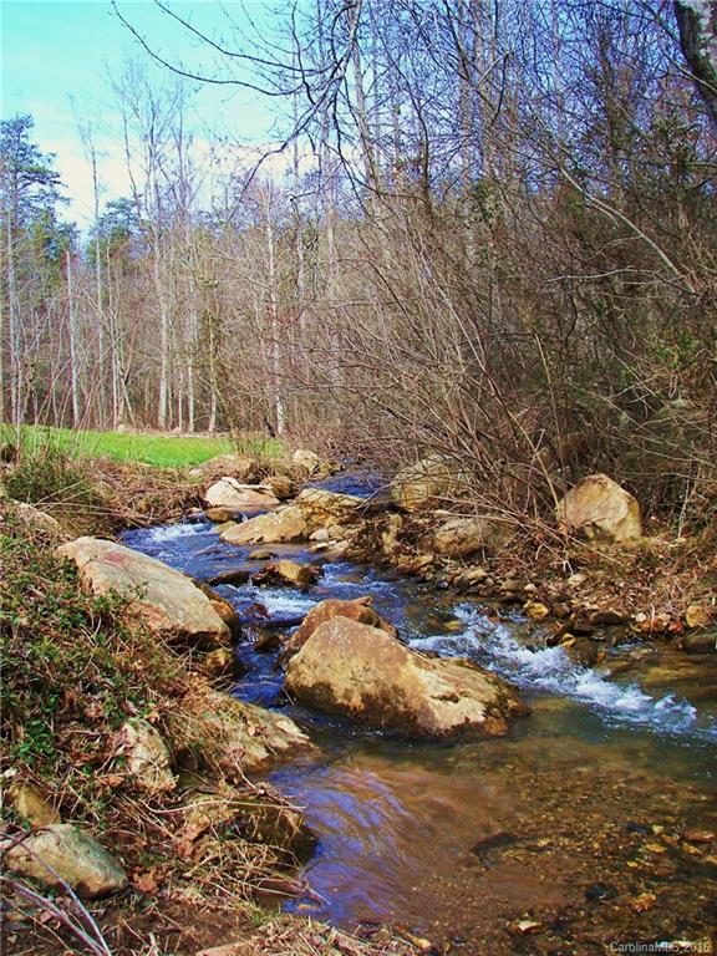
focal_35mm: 36
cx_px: 358
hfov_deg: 39.7
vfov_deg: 51.4
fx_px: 994
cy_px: 478
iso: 50
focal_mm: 6
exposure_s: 1/160
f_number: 2.8
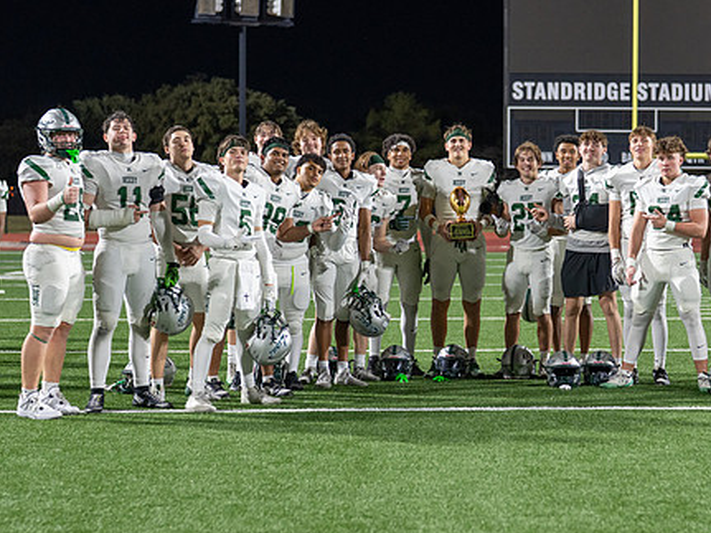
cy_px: 268
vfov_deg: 16.6
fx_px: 1828
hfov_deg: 21.9
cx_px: 475
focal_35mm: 89
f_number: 2
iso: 1000
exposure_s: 1/500
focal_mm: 50
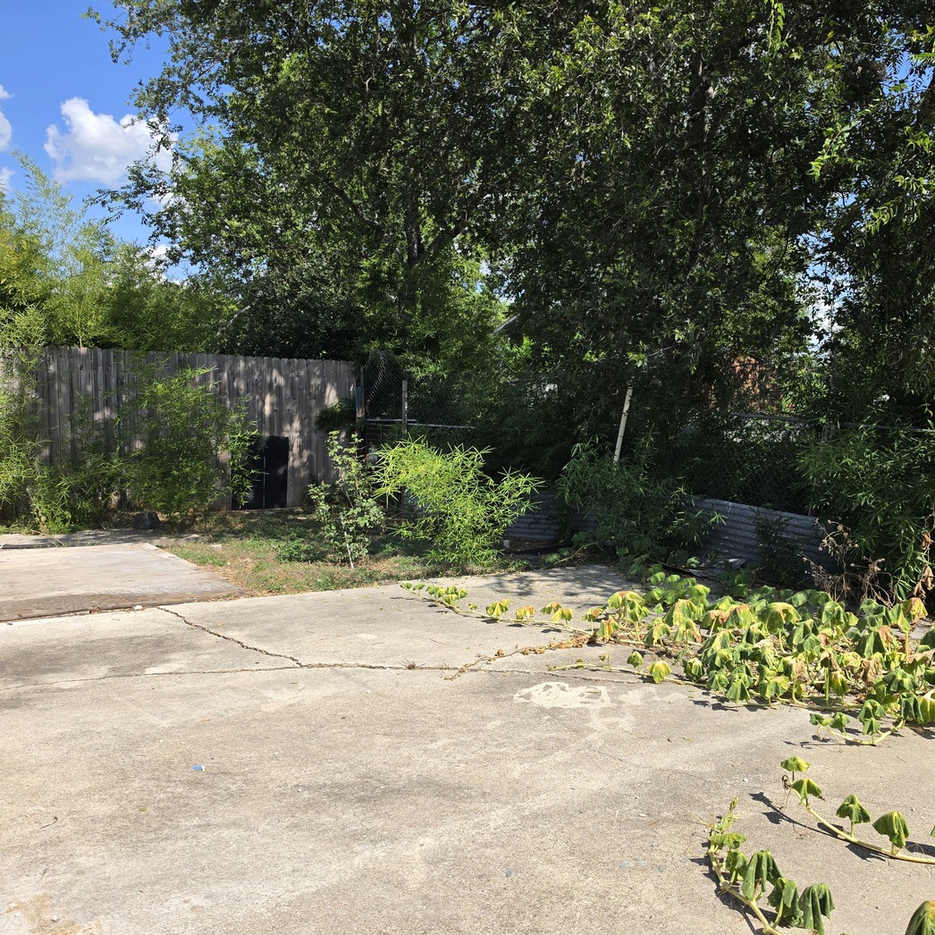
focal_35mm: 28
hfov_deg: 56.7
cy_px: 458
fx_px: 856
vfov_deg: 57.3
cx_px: 573
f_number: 1.4
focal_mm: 6.5
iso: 64
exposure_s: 1/4648
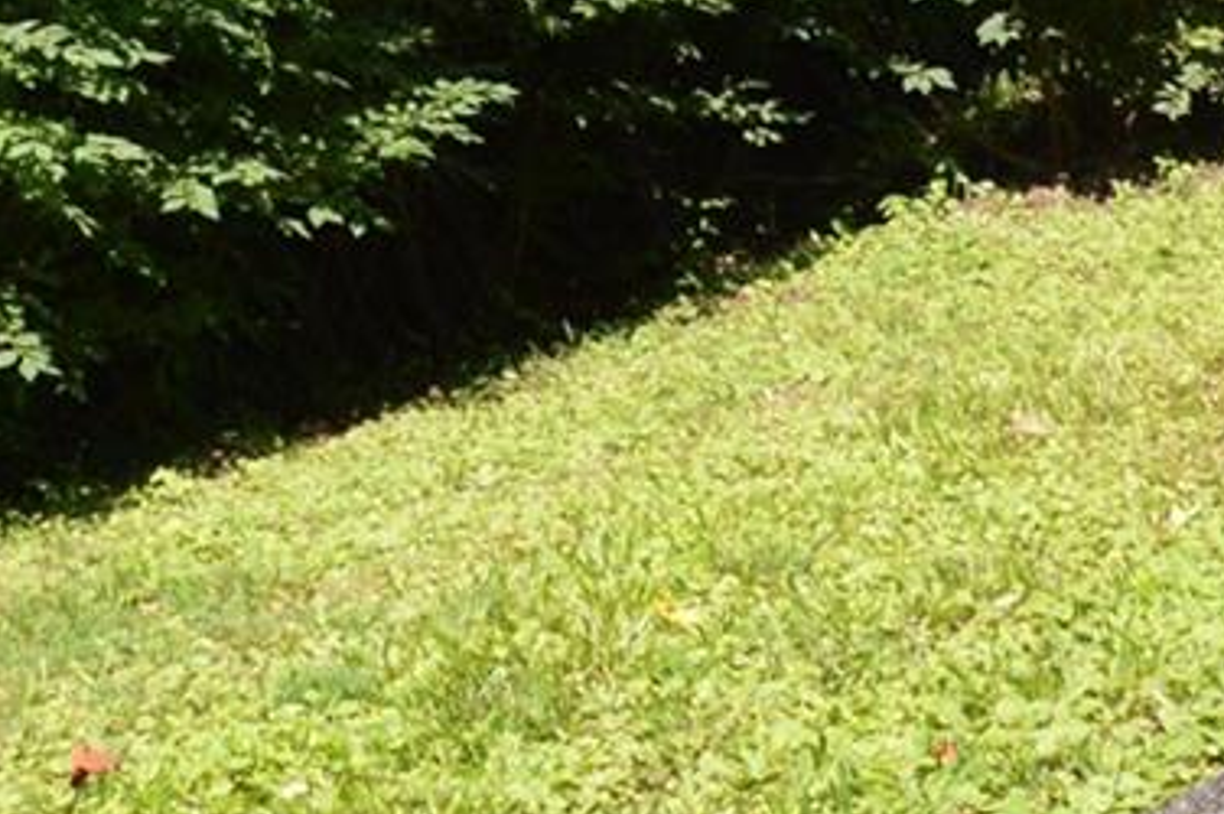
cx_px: 645
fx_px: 4994
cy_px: -503
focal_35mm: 147
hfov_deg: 14.0
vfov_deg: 9.0
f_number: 5.6
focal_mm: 18
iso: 100
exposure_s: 1/200
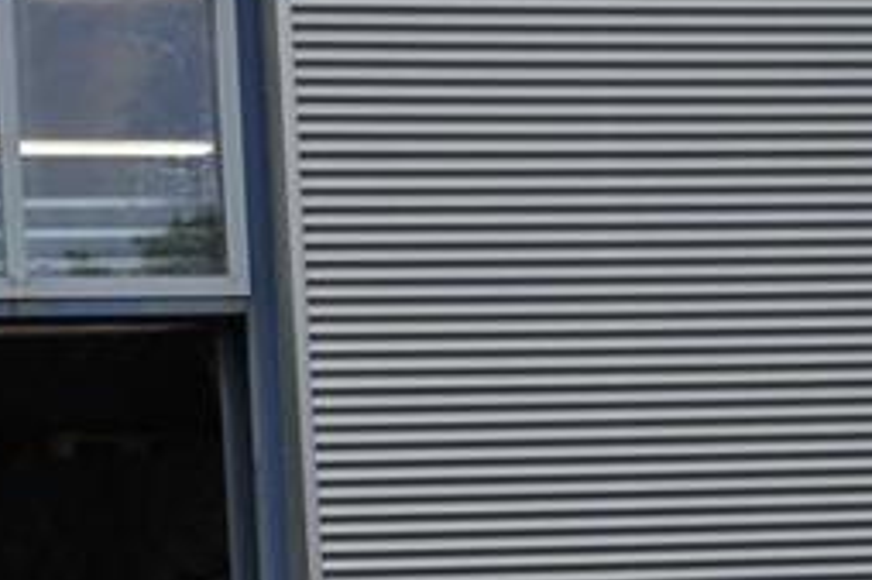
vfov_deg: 7.7
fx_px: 4163
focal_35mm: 172
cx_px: -601
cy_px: 1079
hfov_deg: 11.3
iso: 200
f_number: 4.5
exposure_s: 1/250
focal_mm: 44
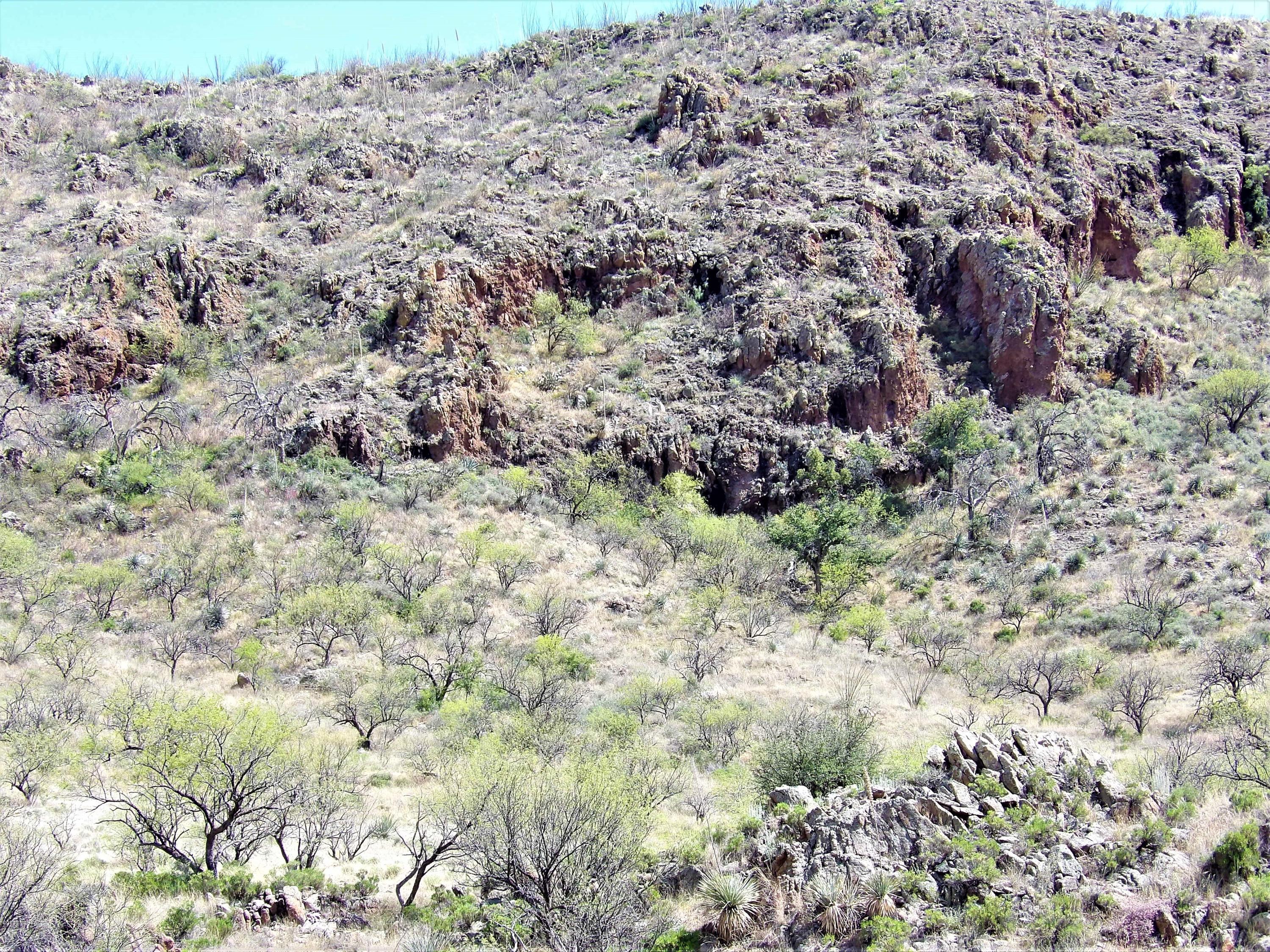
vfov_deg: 20.4
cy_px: 476
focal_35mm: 72
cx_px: 635
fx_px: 2641
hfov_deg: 27.0
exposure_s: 1/270
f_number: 3.6
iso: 100
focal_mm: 13
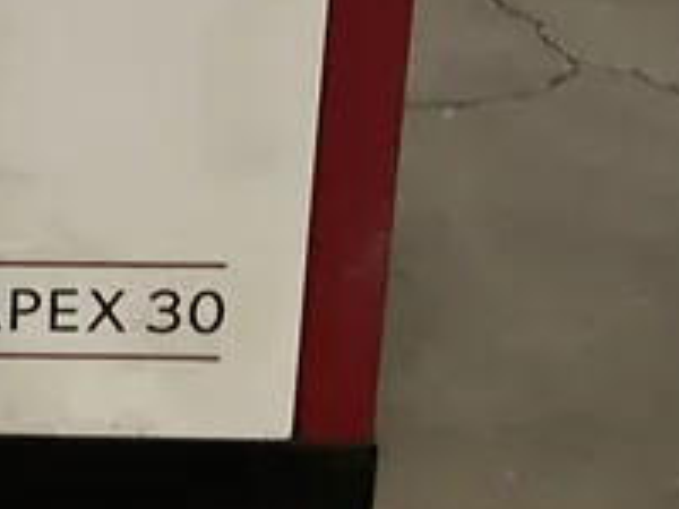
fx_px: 2138
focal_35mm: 109
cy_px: -66
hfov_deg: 16.5
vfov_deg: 13.3
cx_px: -333
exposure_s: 1/60
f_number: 1.8
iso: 200
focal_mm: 3
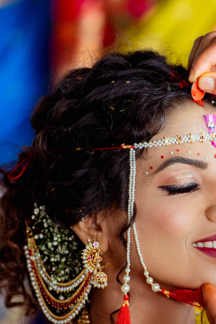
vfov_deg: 6.5
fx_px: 2844
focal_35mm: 316
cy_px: 193
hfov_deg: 4.3
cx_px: 187
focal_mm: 180
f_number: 2.8
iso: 640
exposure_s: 1/400
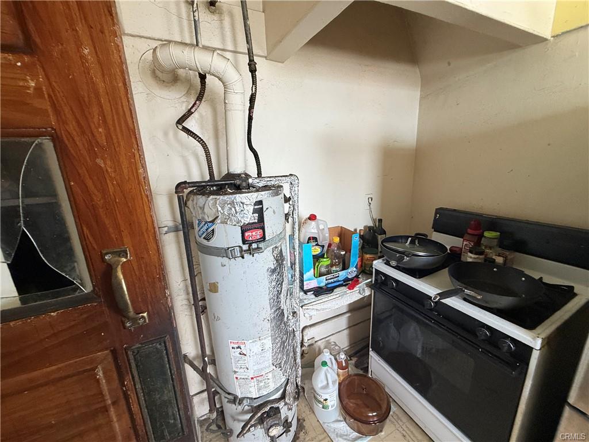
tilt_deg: -12.7
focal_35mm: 14
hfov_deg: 102.1
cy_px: 221
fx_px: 238
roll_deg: +3.2
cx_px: 294
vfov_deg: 85.7
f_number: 2.2
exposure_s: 1/66
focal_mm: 2.22
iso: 320
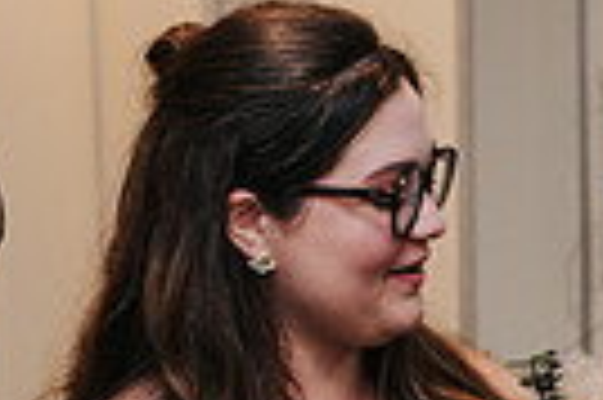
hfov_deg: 13.3
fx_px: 2543
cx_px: 670
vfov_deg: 8.8
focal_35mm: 152
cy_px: 607
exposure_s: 1/200
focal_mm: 35
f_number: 3.2
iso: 800
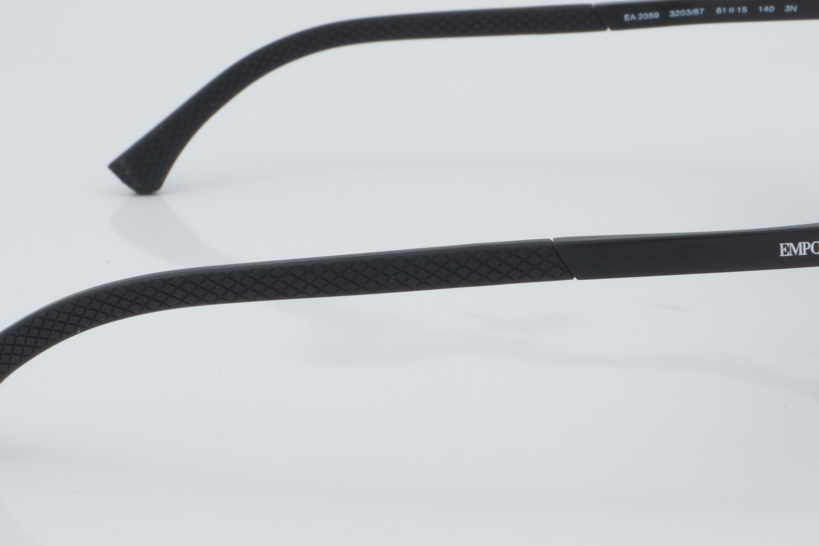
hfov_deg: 18.2
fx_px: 2548
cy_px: 223
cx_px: 493
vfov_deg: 12.2
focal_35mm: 112
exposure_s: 1/4
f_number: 32
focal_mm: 50
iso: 100
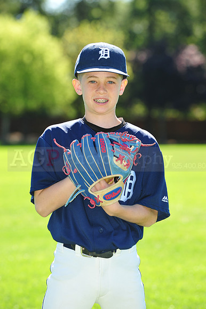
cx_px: 103
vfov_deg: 10.3
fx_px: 1719
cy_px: 154
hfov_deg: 6.9
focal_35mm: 200
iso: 320
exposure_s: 1/320
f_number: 7.1
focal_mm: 200
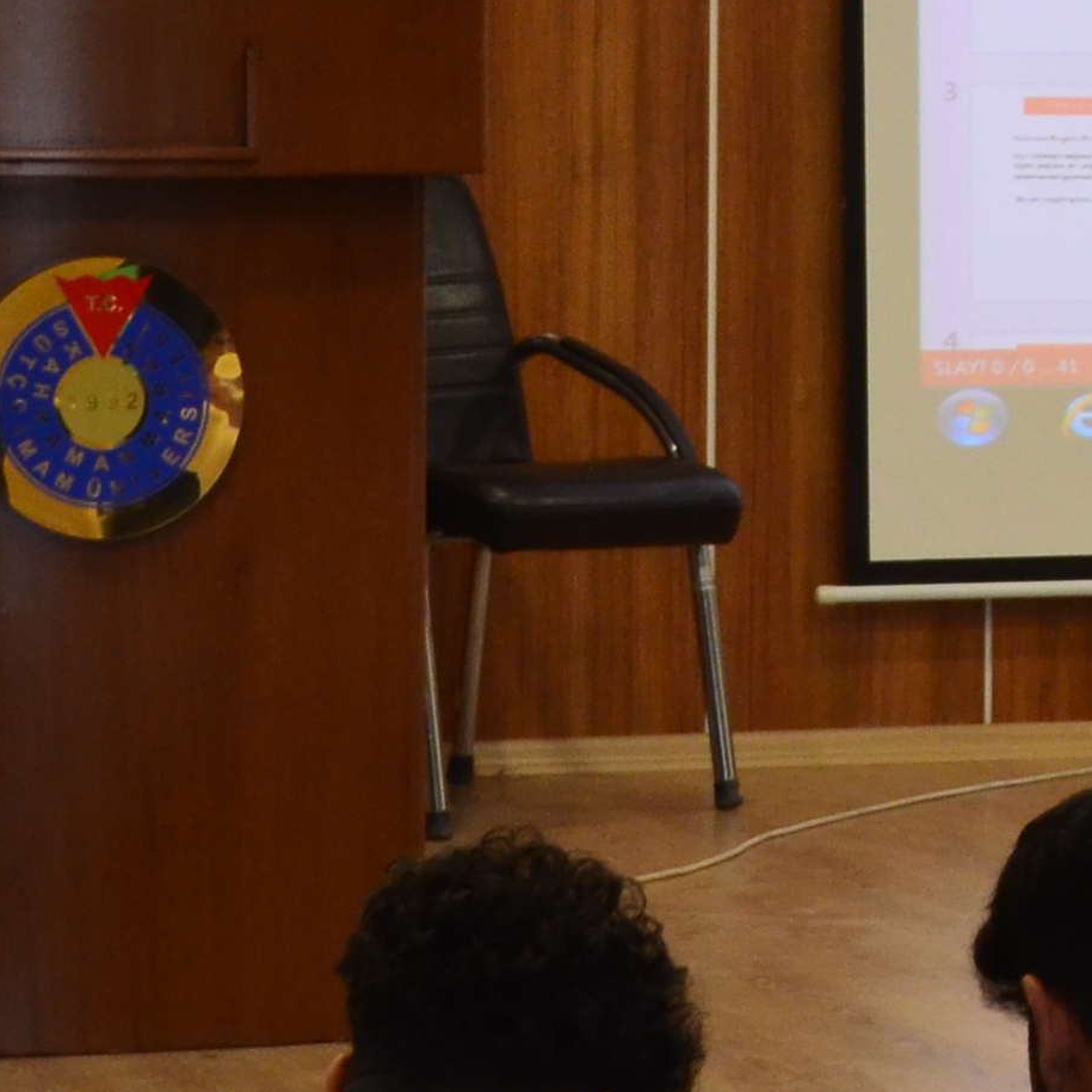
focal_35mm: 233
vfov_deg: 7.5
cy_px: 75
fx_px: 8316
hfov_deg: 7.4
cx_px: 1400
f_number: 8
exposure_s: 1/15
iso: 800
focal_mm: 34
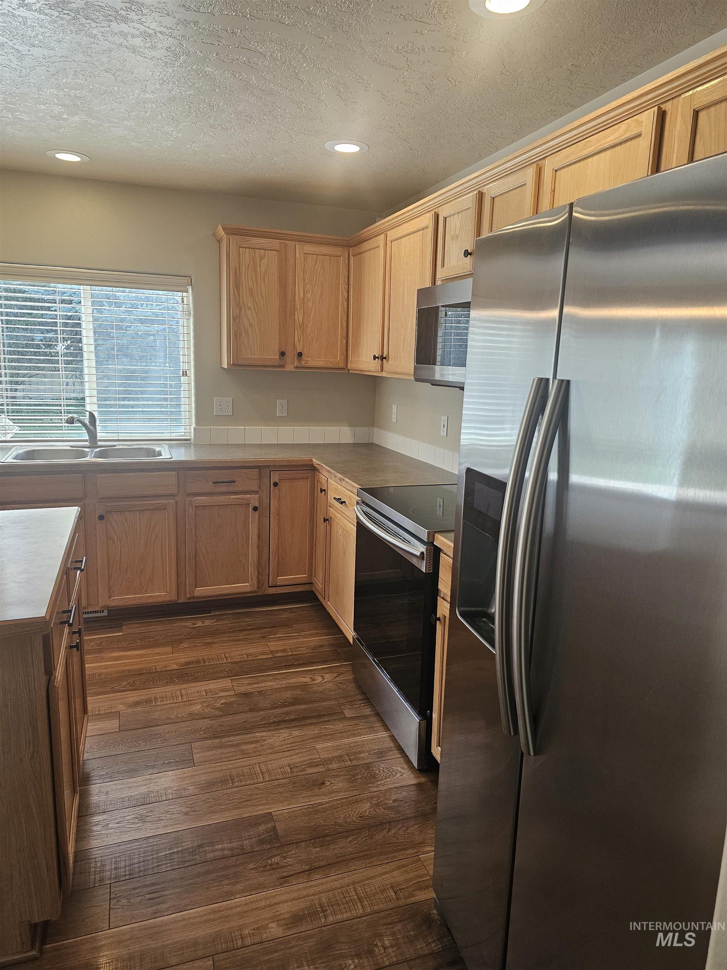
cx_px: 364
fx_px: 644
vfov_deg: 73.9
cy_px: 485
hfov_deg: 58.9
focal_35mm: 23
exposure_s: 1/120
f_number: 1.7
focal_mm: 6.3
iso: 125
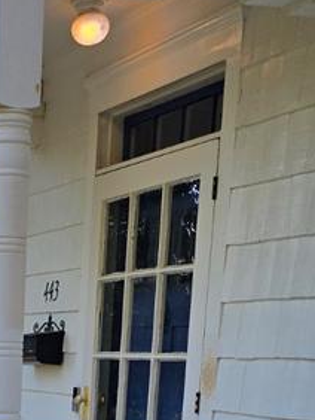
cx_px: -31
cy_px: 596
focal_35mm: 88
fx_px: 1066
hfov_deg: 16.3
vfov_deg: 19.8
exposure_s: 1/1756
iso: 80
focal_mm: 6.3
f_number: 1.7
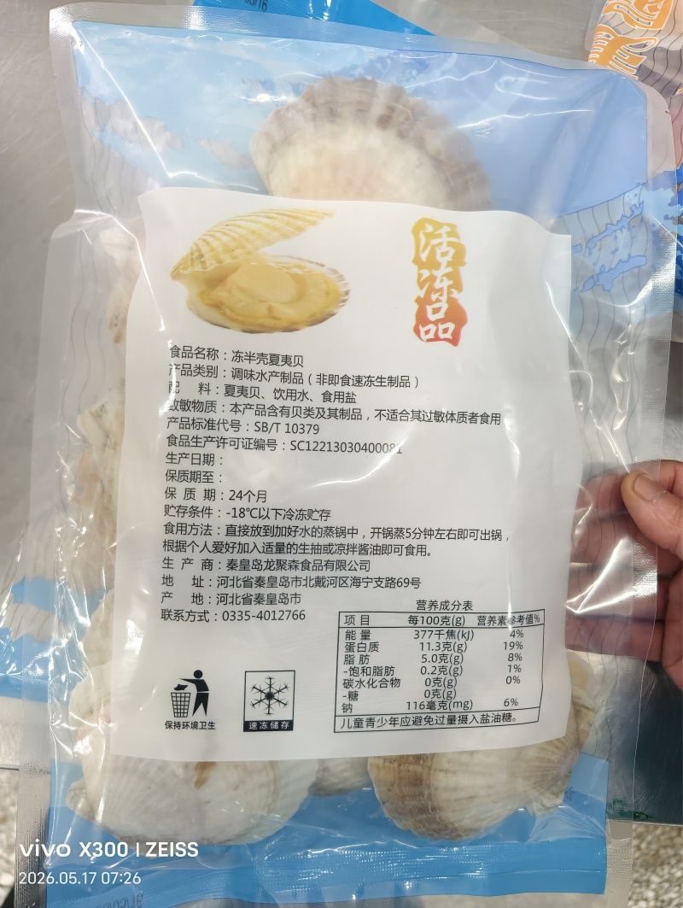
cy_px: 454
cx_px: 342
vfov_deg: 73.9
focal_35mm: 23
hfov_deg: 59.0
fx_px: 604
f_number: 1.68
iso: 935
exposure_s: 1/100
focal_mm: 6.25
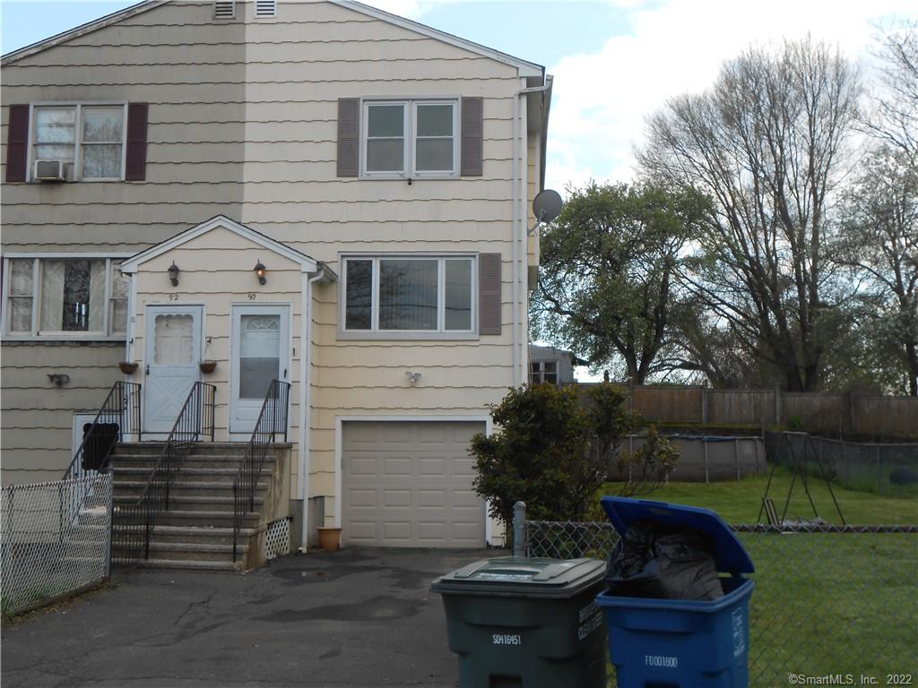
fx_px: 1167
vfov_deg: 32.9
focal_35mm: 44
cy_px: 344
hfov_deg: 42.9
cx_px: 459
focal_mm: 7.8
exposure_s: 1/160
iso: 80
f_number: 4.5
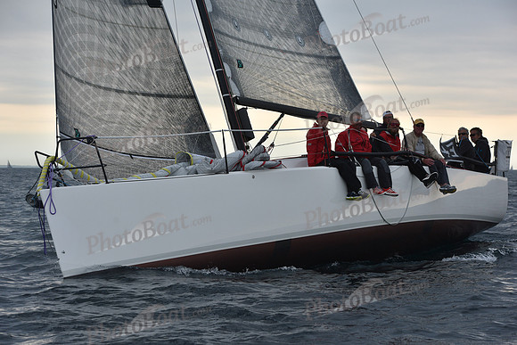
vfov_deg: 13.7
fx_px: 1436
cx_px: 258
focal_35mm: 100
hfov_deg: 20.4
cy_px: 172
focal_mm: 100
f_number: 6.3
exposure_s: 1/800
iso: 400
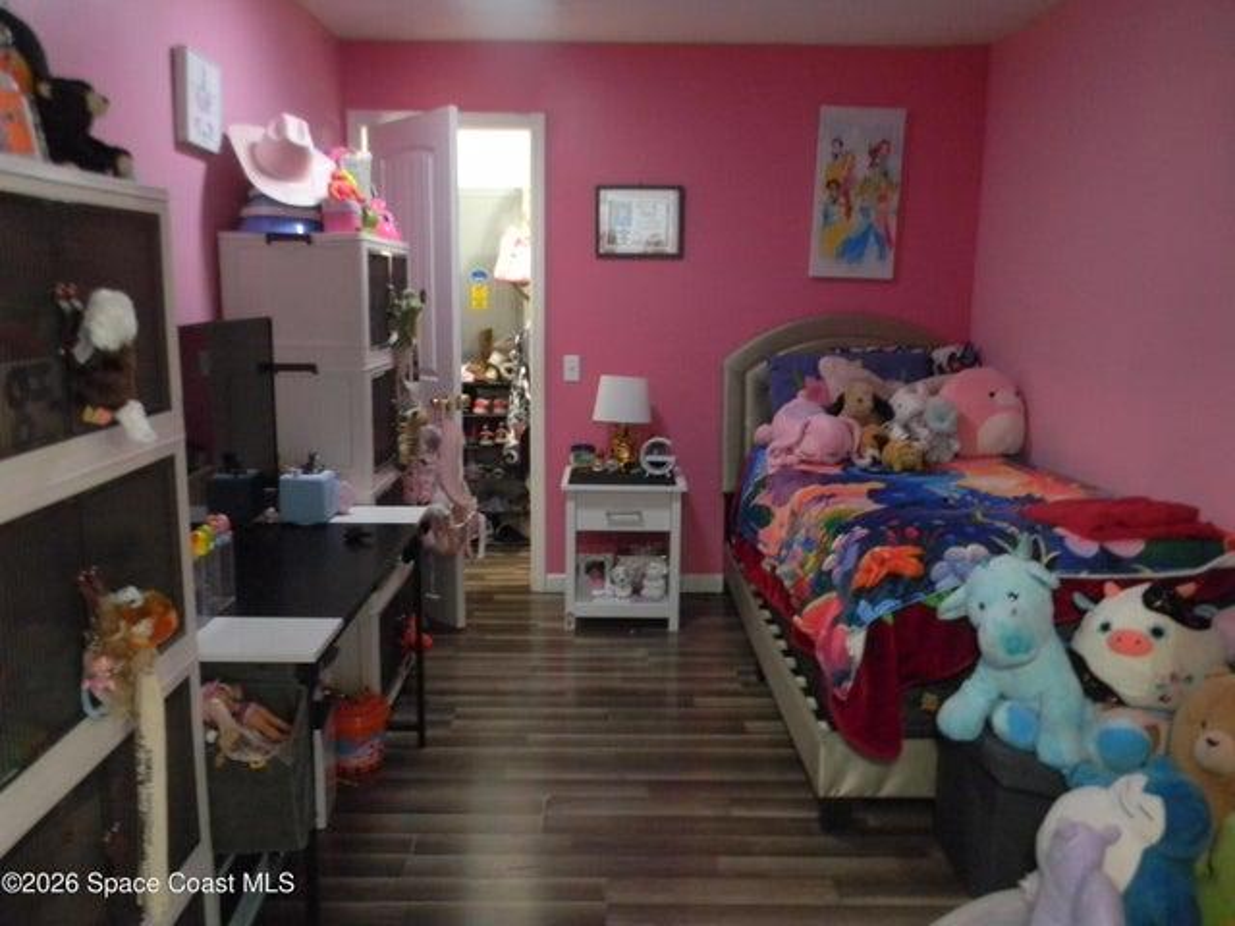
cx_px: 618
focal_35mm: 28
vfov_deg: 49.7
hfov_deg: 63.4
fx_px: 999
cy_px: 463
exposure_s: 1/5.8
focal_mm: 5
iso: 400
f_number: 3.5
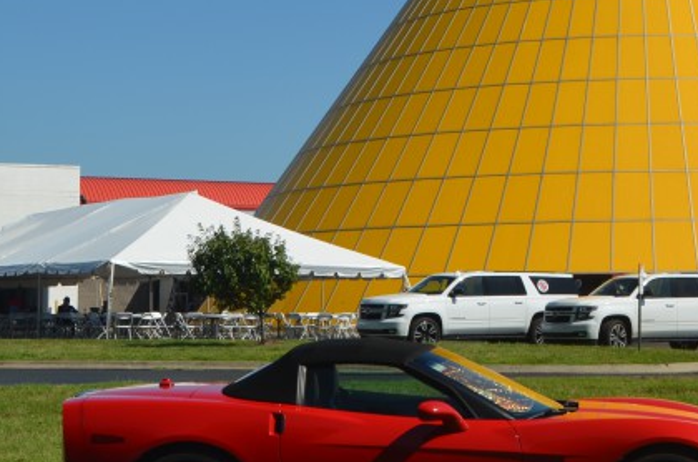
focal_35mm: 95
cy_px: 71
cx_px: 575
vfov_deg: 14.2
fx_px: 1838
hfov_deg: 21.2
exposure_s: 1/320
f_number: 9
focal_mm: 26
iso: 100
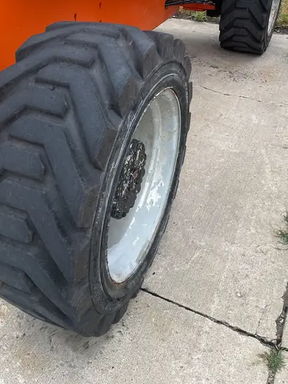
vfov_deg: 49.5
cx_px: 108
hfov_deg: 38.4
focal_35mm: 37
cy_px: 138
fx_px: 411
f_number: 1.6
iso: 100
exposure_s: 1/121
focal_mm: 4.2
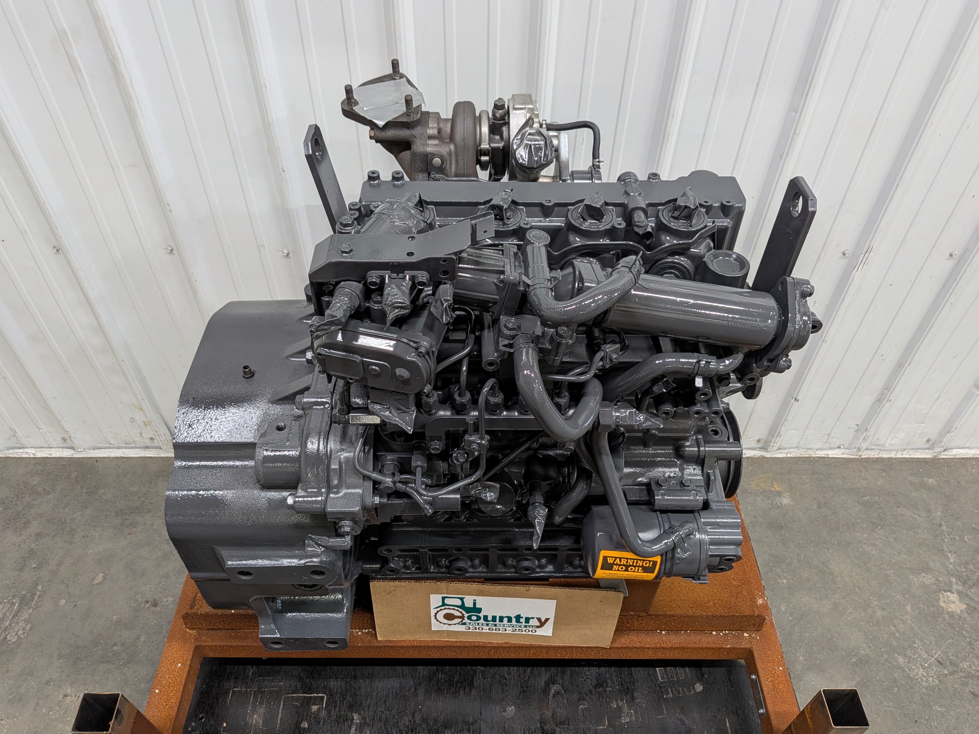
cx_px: 490
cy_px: 367
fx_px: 679
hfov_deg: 71.6
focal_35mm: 24
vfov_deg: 56.8
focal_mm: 4.53
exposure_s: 1/30
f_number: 1.7
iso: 35
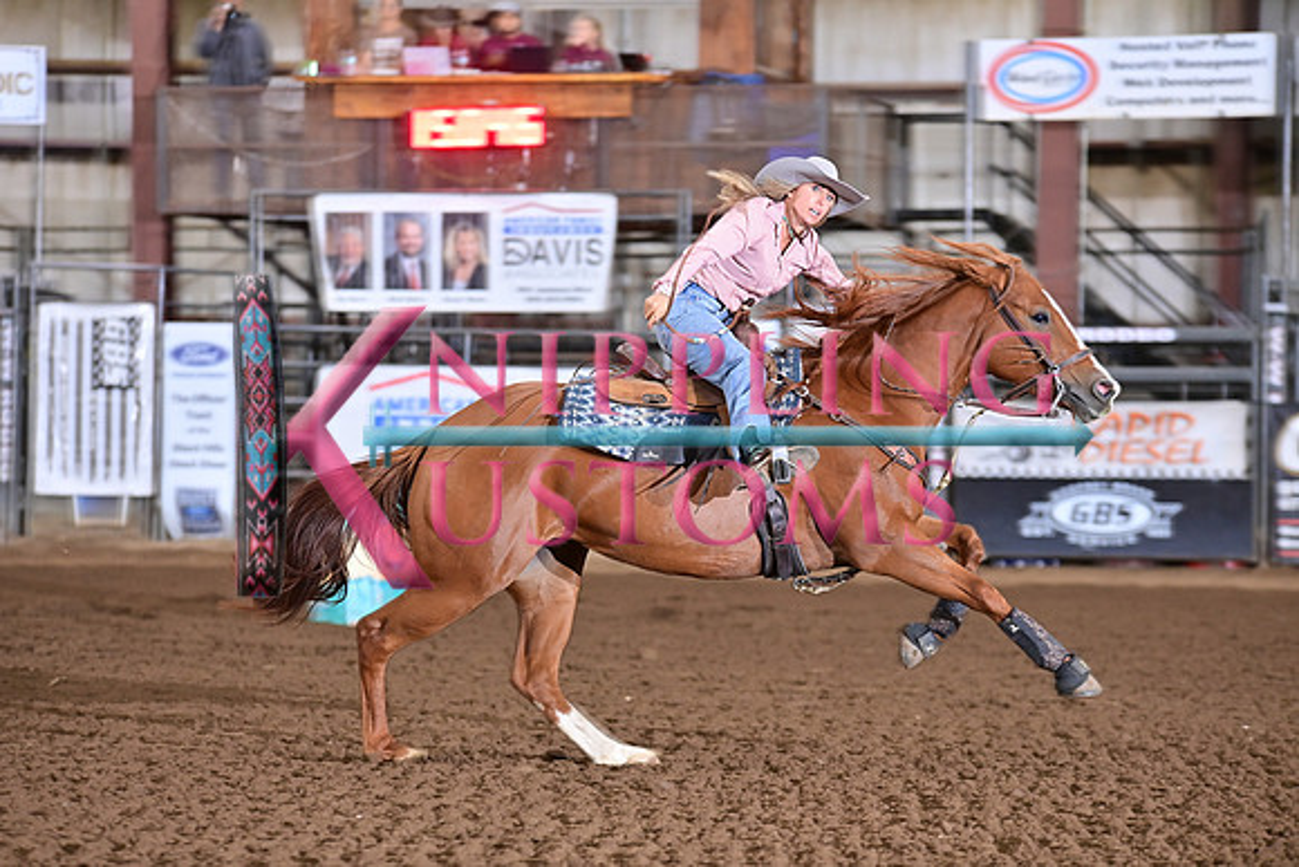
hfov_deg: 12.8
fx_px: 5774
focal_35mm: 160
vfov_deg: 8.6
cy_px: 434
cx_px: 650
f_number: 3.5
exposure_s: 1/250
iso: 1600
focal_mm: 160
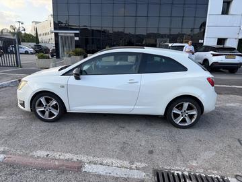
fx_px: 168
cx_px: 121
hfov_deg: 71.6
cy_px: 91
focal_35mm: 24
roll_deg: -1.4
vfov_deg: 56.8
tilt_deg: -13.0
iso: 80
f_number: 1.78
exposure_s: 1/898
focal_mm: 6.76
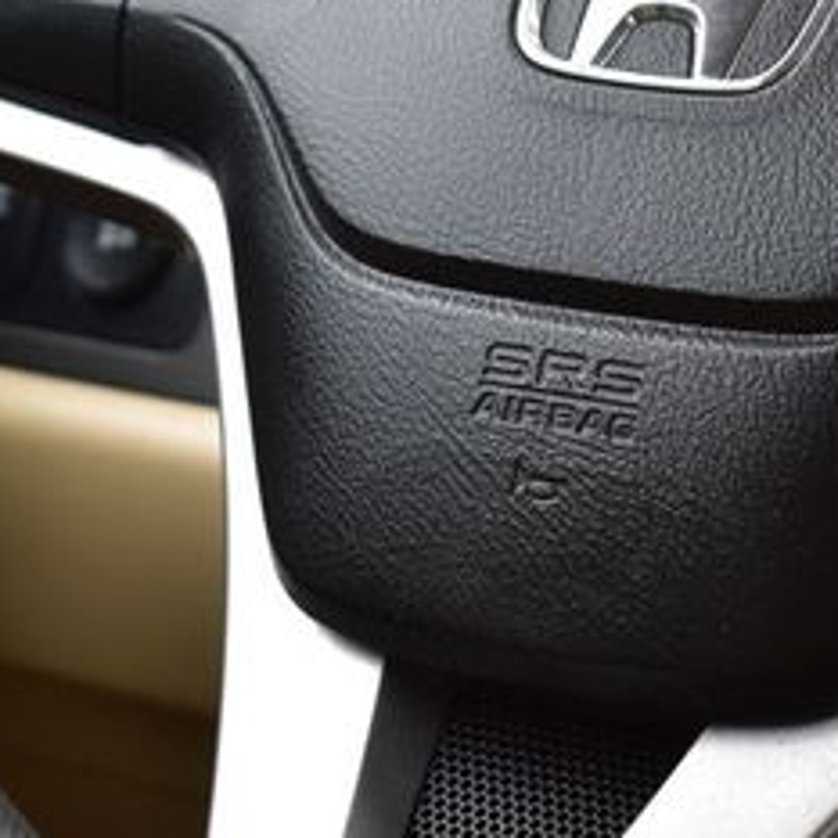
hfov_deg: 9.1
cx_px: 601
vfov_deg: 9.1
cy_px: 367
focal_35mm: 192
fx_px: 5263
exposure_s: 1/50
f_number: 8
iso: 400
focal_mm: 55
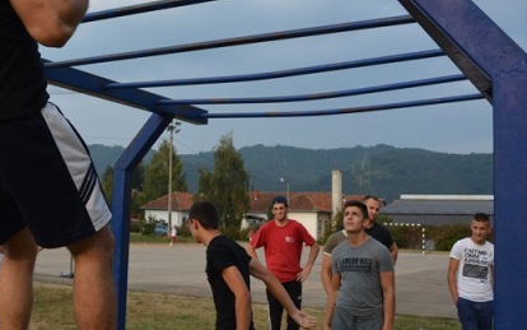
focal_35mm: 52
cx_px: 173
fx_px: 747
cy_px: 96
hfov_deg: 38.4
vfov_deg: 24.7
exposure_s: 1/1250
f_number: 4.5
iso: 400
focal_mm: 22
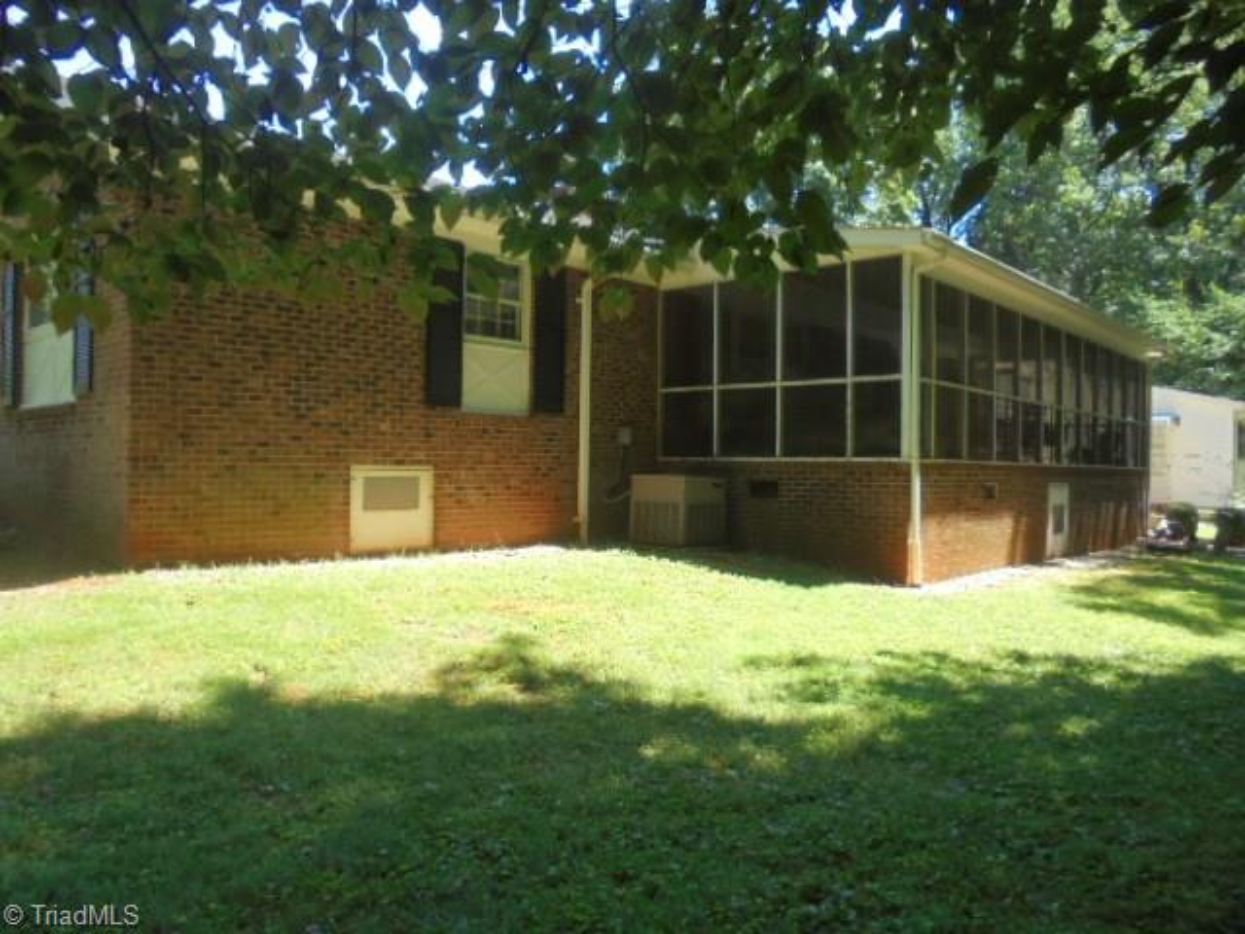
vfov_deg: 53.1
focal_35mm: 26
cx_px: 622
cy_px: 467
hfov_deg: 67.3
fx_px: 935
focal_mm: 4.6
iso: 100
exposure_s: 1/160
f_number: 3.5
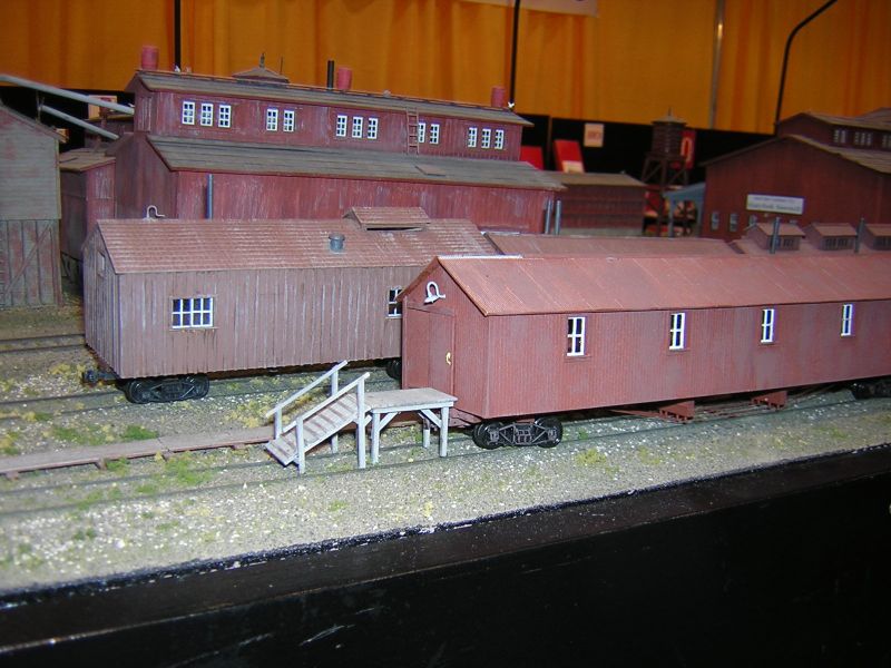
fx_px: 927
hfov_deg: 51.4
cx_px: 446
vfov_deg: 39.7
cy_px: 334
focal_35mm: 36
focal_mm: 4.7
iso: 100
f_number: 2.6
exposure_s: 1/60.1
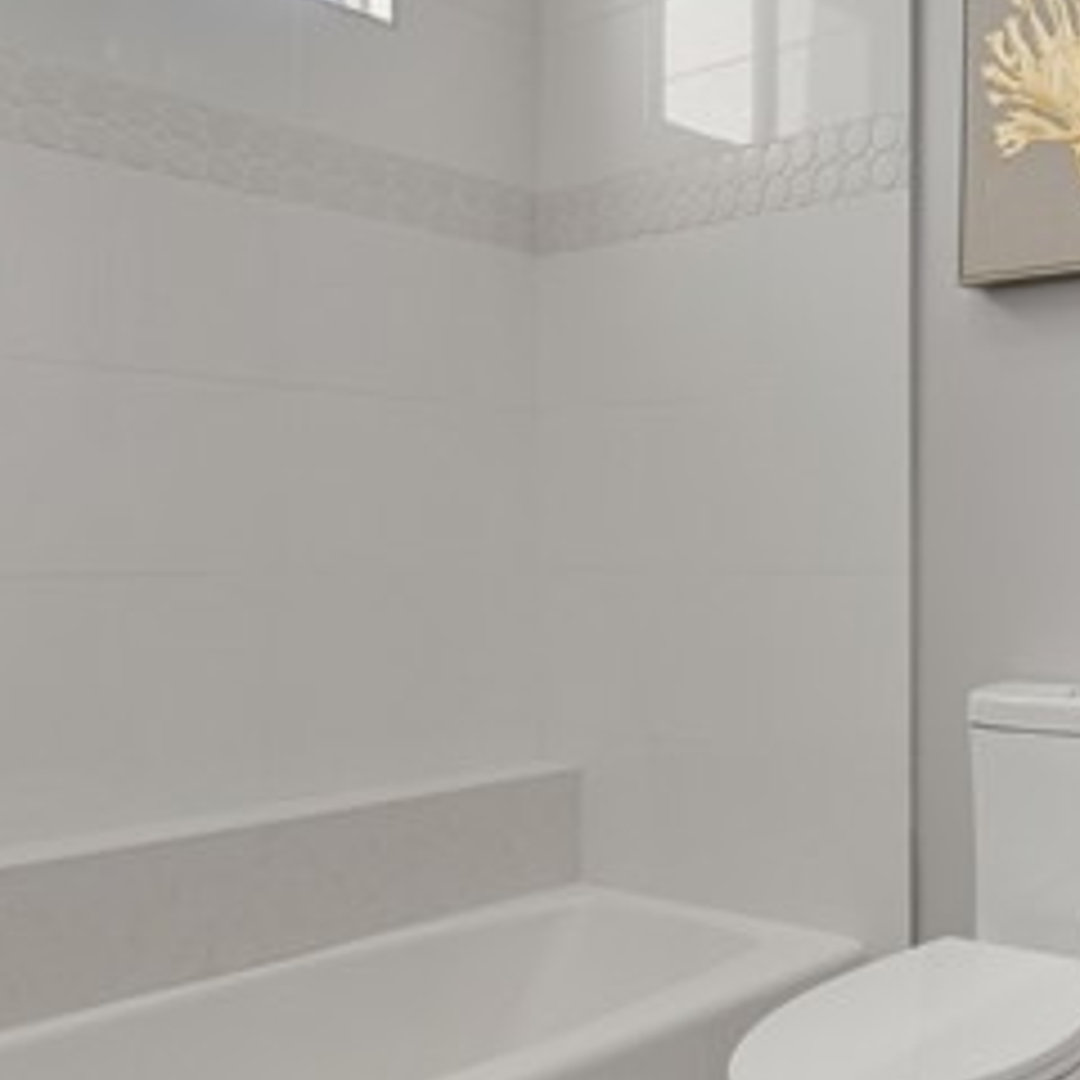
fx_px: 1200
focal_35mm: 34
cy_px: 529
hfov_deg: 41.4
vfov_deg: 48.4
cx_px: 1107
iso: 400
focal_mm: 10
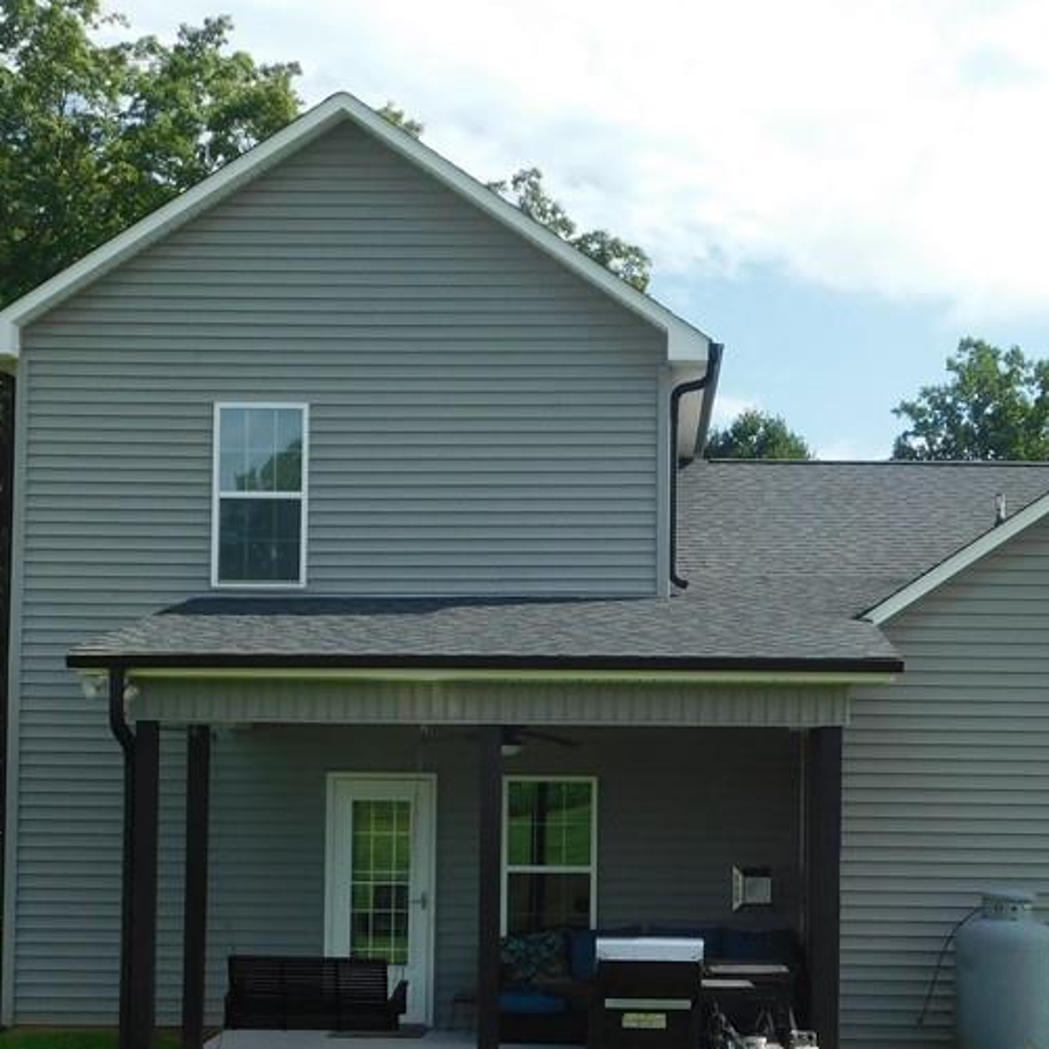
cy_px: 662
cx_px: 655
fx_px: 2229
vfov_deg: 26.4
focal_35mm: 65
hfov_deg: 26.4
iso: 125
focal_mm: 6.3
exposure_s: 1/1000
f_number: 3.5
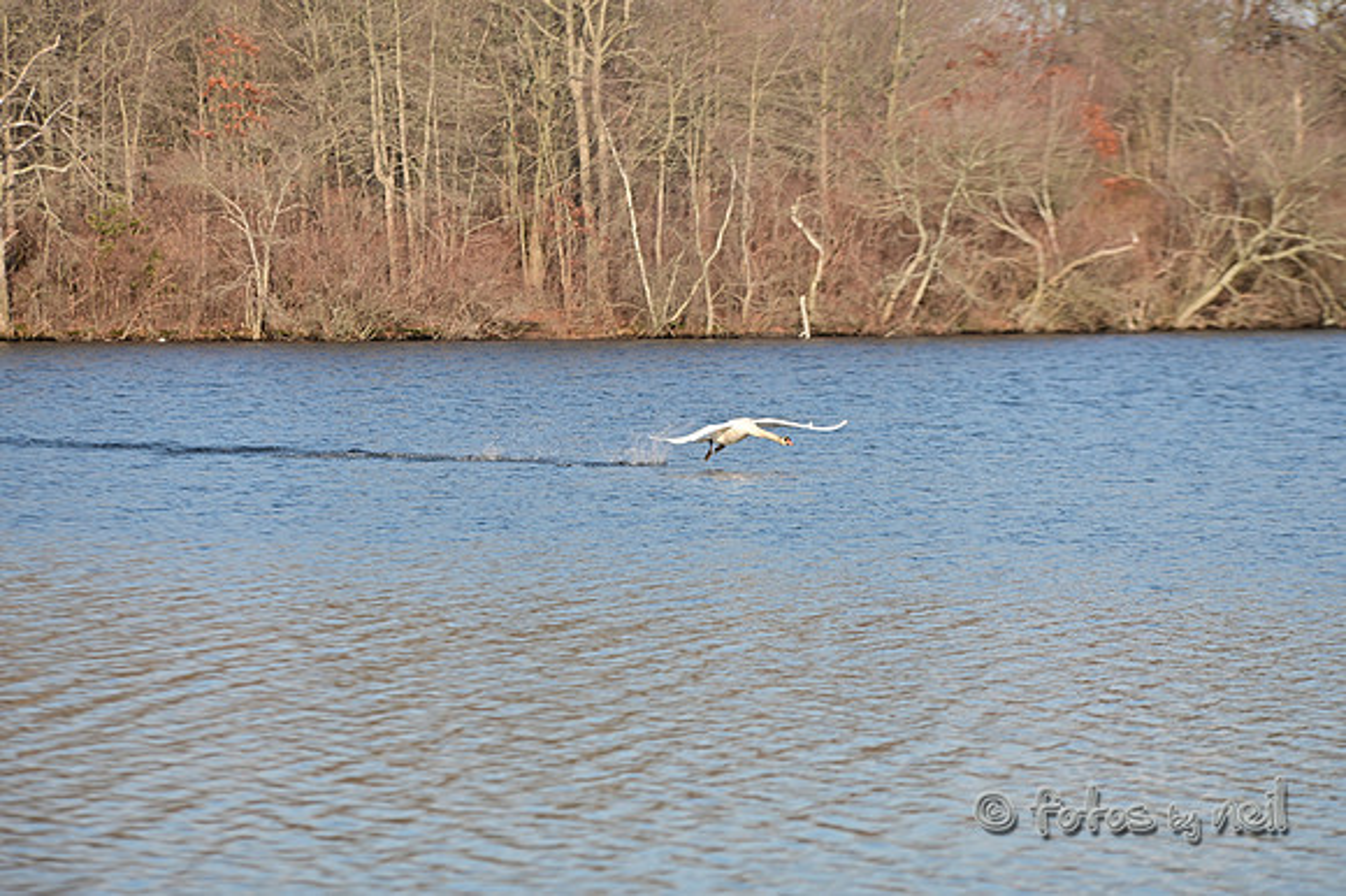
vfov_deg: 7.4
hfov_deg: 11.1
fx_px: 6913
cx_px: 673
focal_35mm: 185
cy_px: 448
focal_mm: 185
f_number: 5
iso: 100
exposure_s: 1/800
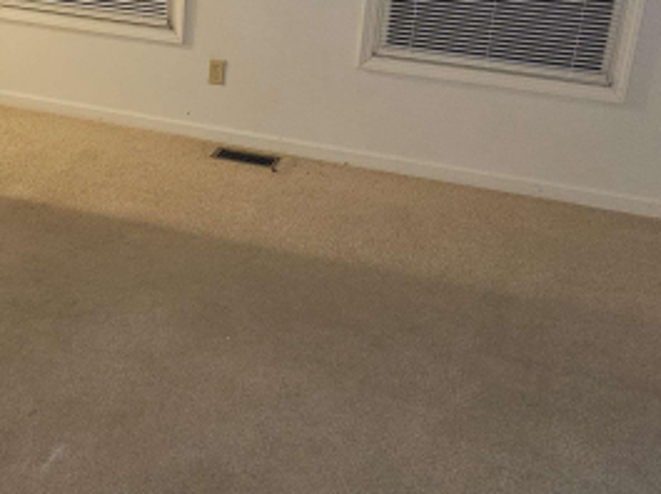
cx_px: 118
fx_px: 1106
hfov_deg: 32.2
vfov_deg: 24.9
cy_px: 122
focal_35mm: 58
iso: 125
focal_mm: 5.4
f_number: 1.8
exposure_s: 1/17.2
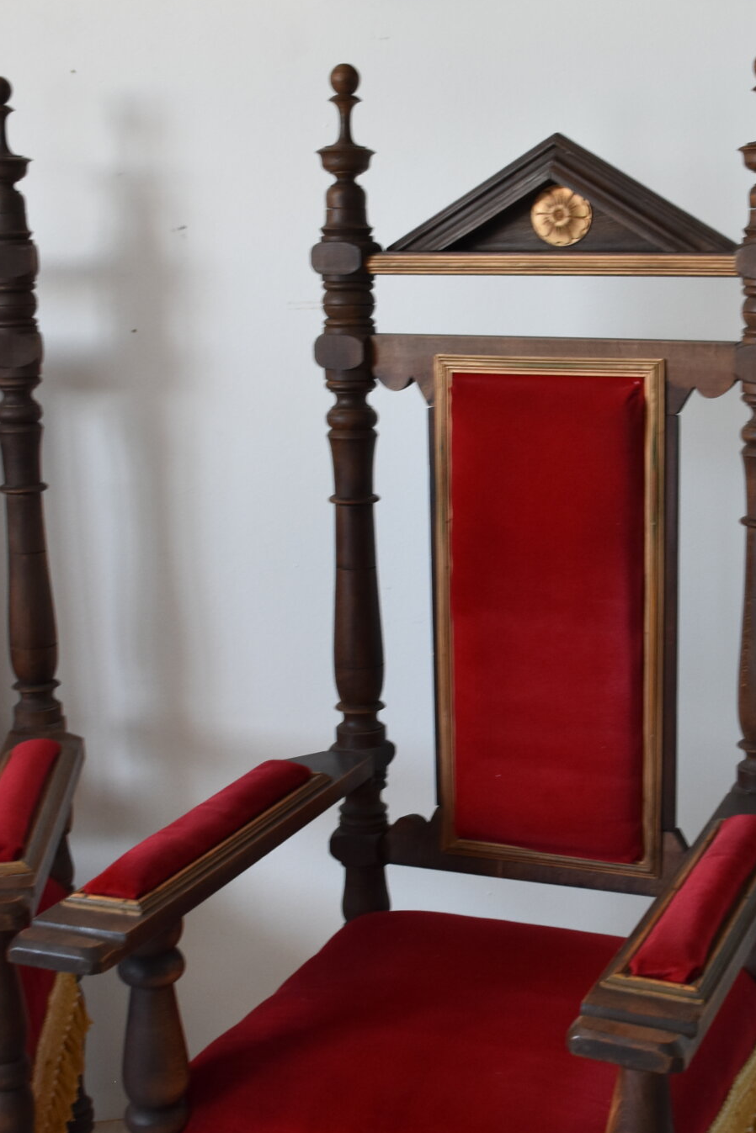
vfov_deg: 35.1
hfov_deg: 23.4
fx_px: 1795
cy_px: 559
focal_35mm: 57
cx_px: 614
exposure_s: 1/60
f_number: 4
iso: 800
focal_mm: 20
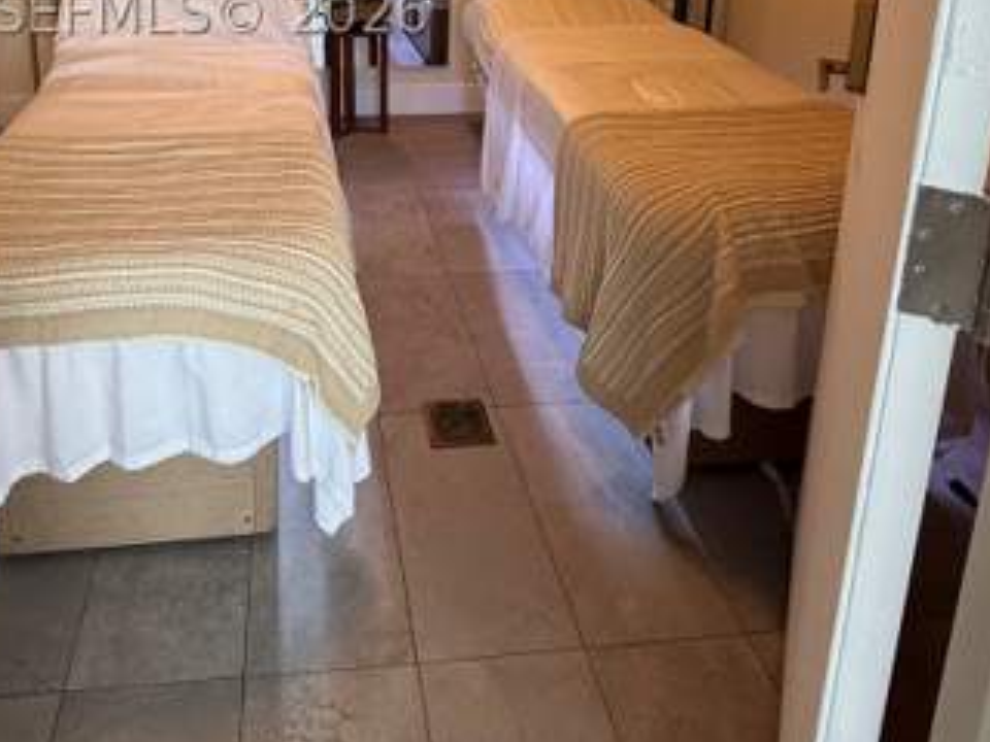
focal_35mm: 28
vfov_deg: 43.2
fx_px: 801
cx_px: 356
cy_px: 12
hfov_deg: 62.3
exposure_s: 1/120
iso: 160
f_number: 2.2
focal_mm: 2.22
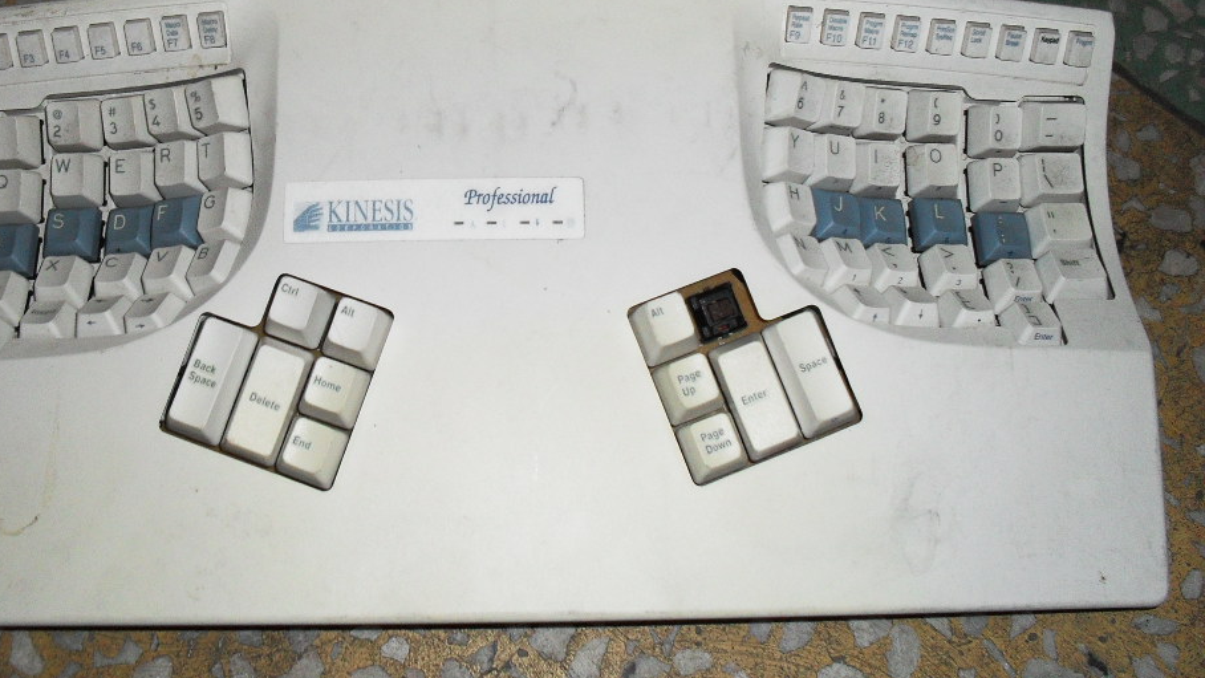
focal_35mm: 43
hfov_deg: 47.2
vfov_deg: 27.7
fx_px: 1374
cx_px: 527
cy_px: 283
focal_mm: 6.3
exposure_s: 1/45
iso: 200
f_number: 3.2
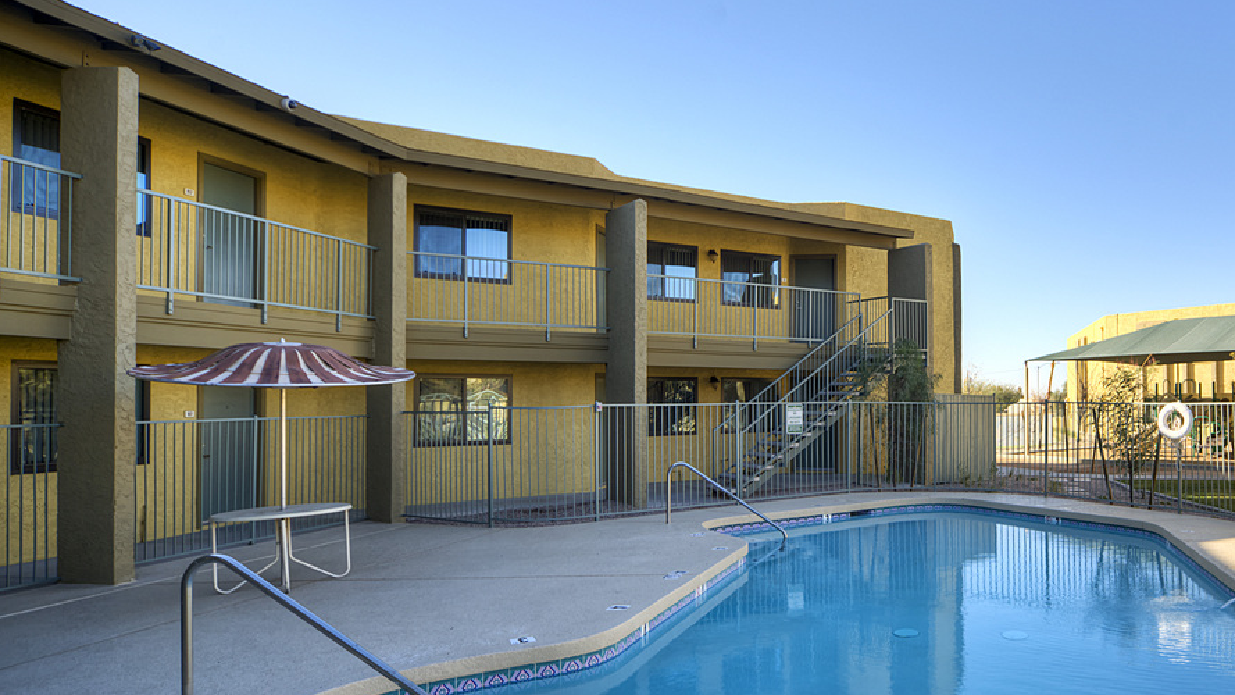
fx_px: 851
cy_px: 377
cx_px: 885
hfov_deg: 68.5
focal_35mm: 26
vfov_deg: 44.3
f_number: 9
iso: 100
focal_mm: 17
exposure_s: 1/80
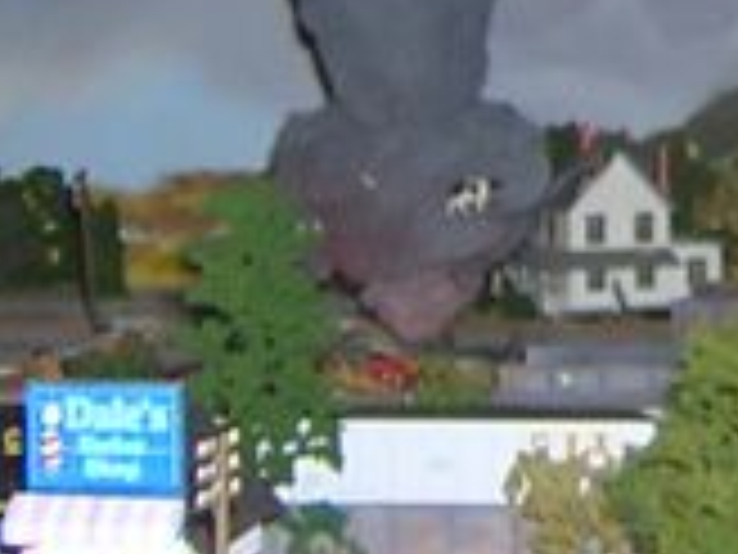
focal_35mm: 176
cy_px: -221
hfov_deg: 11.0
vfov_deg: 8.3
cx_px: 922
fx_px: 3752
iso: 100
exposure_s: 1/60.1
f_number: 2.6
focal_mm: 4.7
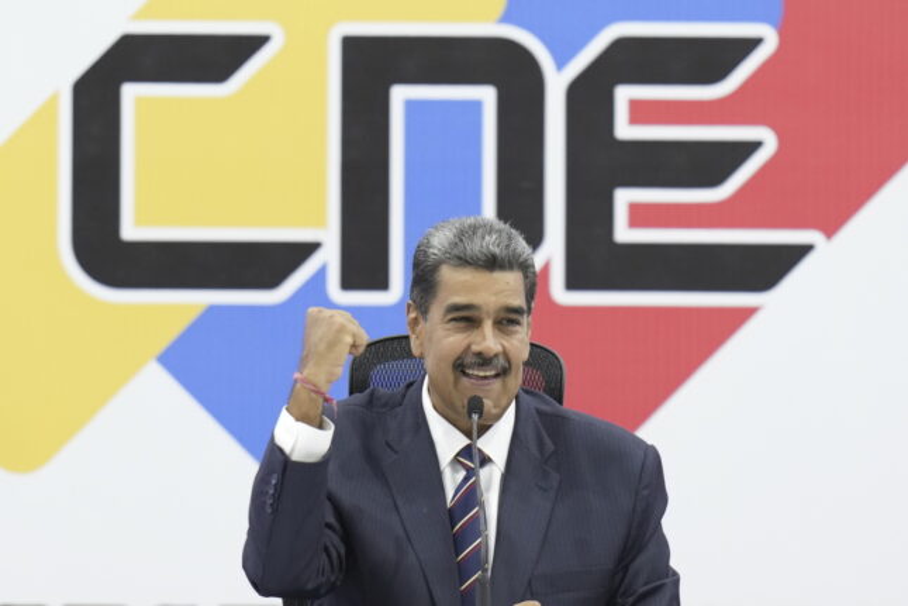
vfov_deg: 3.4
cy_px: 303
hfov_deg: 5.2
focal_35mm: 400
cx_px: 454
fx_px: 10088
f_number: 3.2
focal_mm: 400
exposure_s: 1/200
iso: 1250
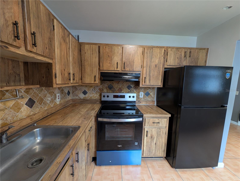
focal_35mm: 12
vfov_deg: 94.6
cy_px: 90
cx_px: 120
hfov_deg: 110.5
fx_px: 83
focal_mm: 2.23
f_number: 1.95
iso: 152
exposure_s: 1/60
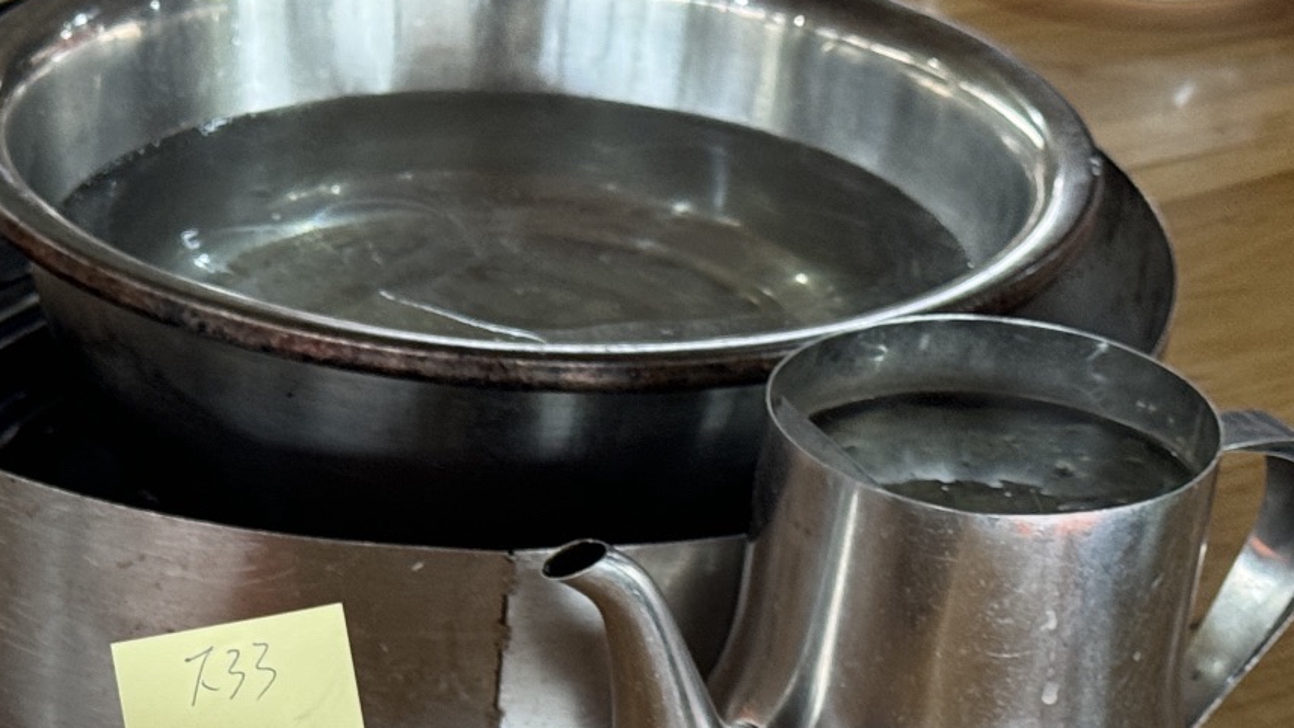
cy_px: 938
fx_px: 4220
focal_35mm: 123
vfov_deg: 9.7
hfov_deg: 17.1
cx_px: 63
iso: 160
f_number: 1.78
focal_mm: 6.86
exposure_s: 1/60
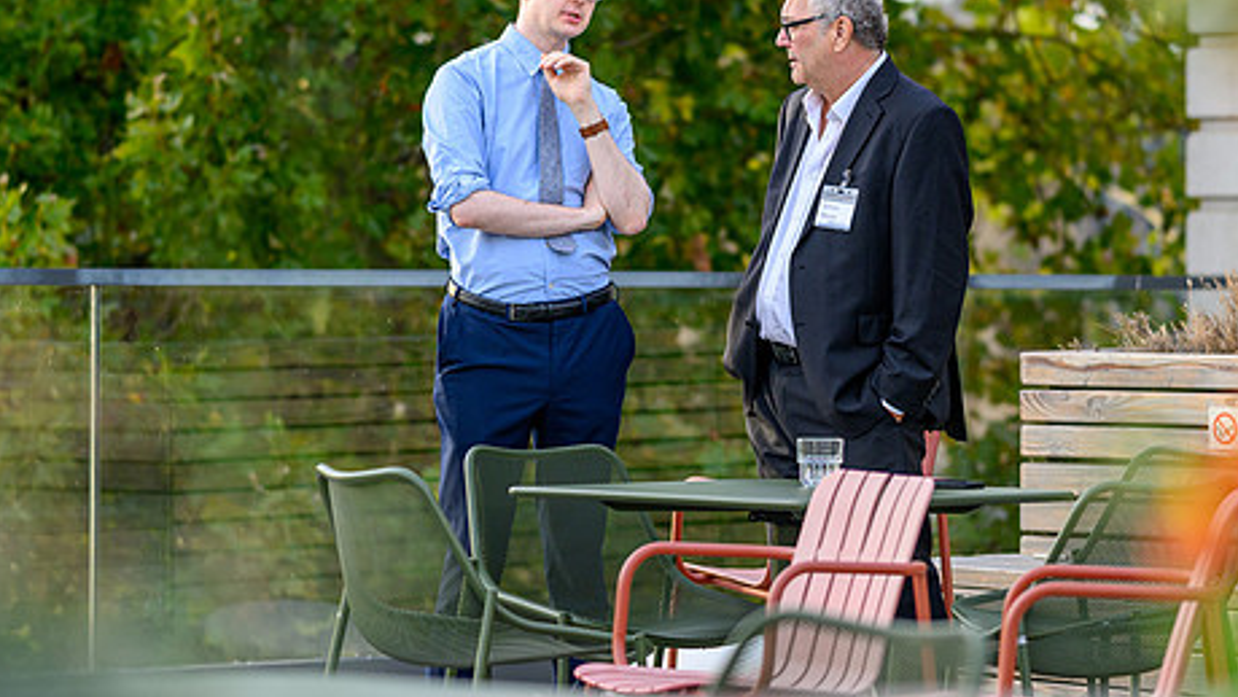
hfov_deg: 12.6
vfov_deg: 7.1
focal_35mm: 171
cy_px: 250
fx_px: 5615
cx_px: 662
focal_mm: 85
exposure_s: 1/1250
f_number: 1.8
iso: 320
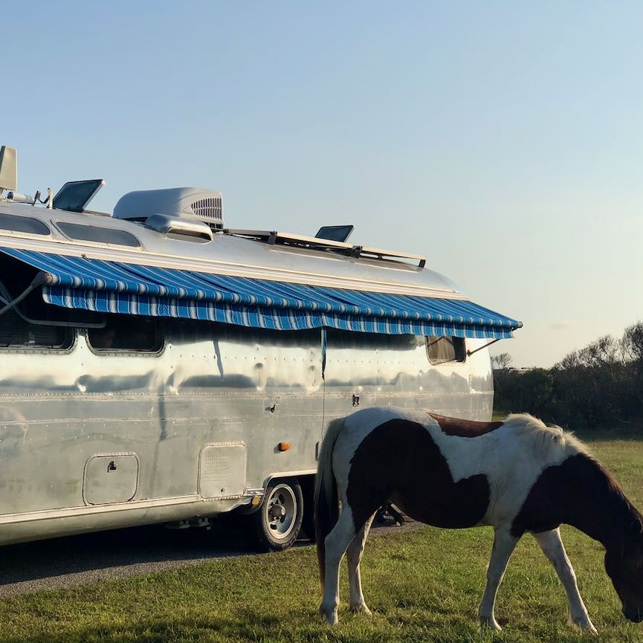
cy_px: 332
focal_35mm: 68
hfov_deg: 25.3
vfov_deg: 25.4
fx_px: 1429
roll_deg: -0.3
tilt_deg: +1.6
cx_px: 291
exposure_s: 1/2088
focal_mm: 6
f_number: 2.4
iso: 16
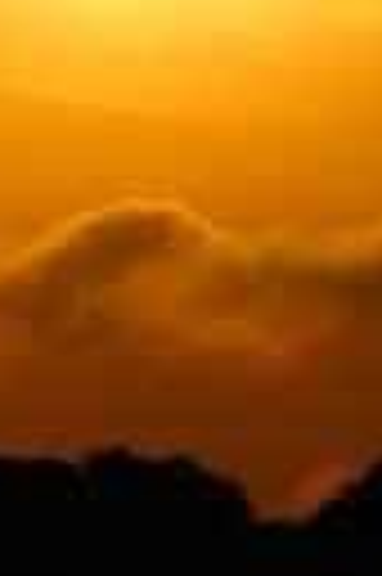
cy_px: 369
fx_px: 9846
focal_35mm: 617
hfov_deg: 2.2
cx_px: 135
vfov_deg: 3.3
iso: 200
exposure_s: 1/2000
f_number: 11
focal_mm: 96
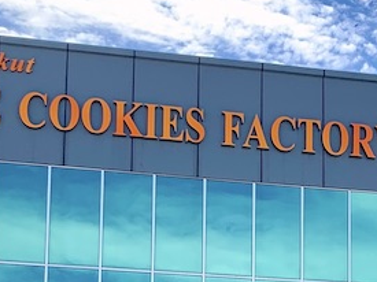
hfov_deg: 27.2
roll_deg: +0.6
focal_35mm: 71
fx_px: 773
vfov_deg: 19.4
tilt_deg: +9.3
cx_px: 265
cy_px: 343
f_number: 1.8
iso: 25
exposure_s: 1/1350
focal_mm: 4.25
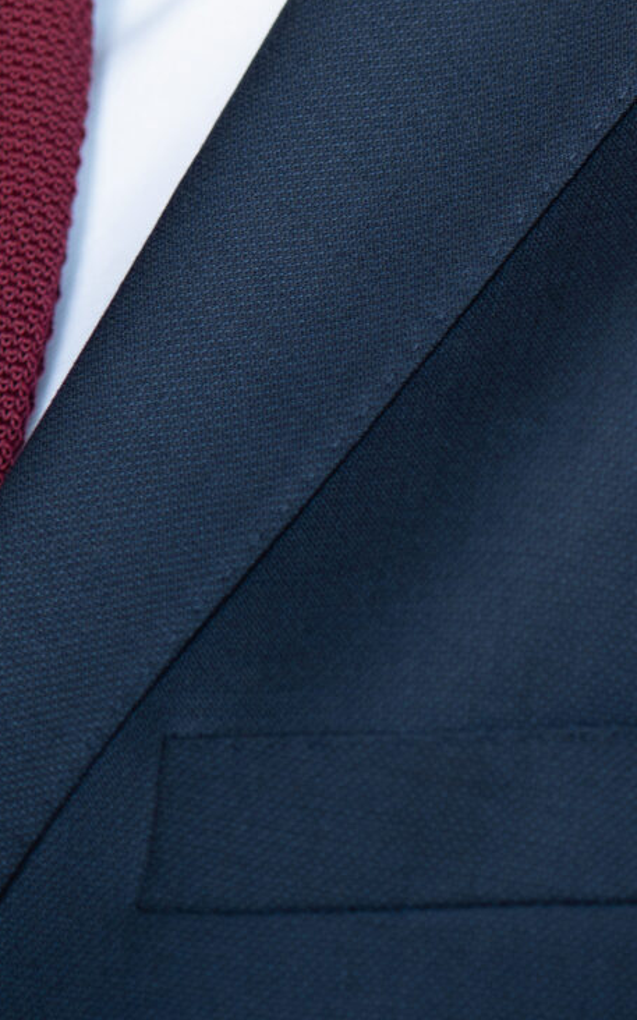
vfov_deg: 6.8
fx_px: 8423
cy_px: -630
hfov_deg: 4.3
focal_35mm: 303
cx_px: 266
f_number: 1.8
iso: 200
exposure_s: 1/100
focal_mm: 85
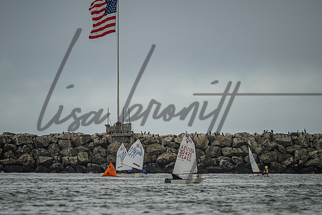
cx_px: 161
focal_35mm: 543
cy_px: 144
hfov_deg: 3.8
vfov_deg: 2.5
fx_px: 4861
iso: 320
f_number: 5.6
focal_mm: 400
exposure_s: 1/4000
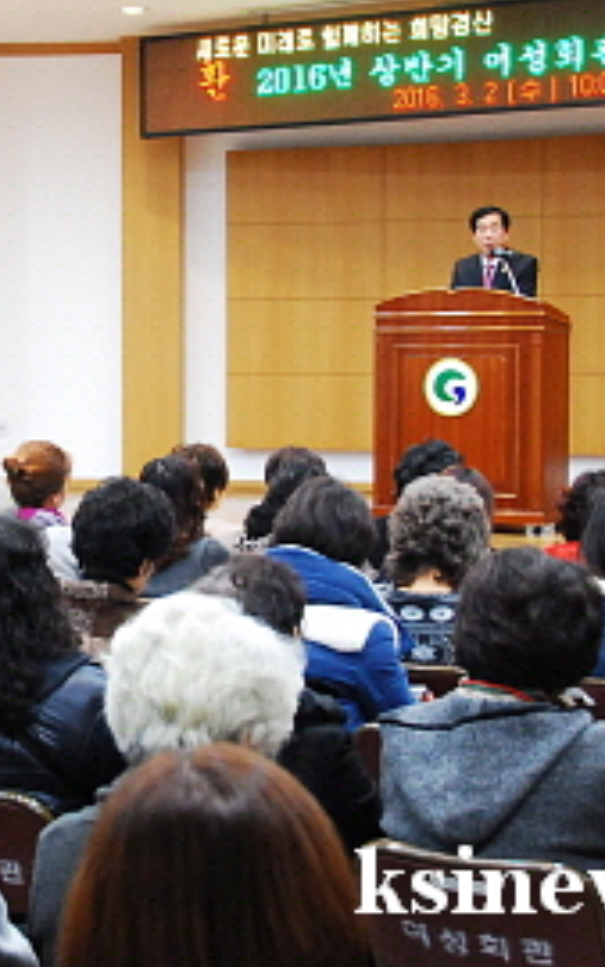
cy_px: 381
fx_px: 1792
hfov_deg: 19.0
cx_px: 158
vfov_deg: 30.1
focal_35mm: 68
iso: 1250
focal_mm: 24
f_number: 3.8
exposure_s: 1/50
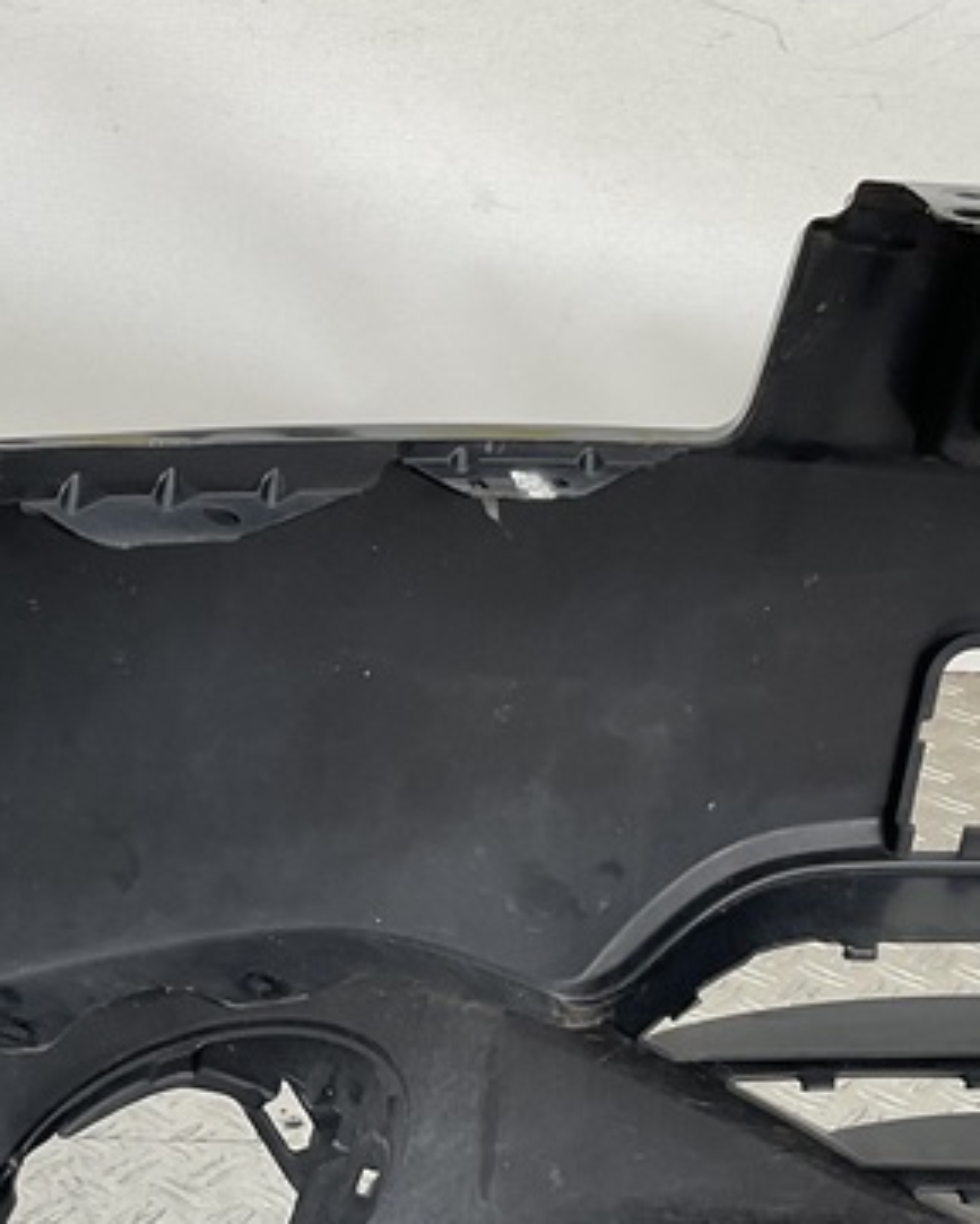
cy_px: 987
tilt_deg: -29.6
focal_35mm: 79
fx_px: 2863
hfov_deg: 19.3
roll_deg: -6.9
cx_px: 285
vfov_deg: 23.8
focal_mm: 3
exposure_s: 1/120
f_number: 1.8
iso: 25
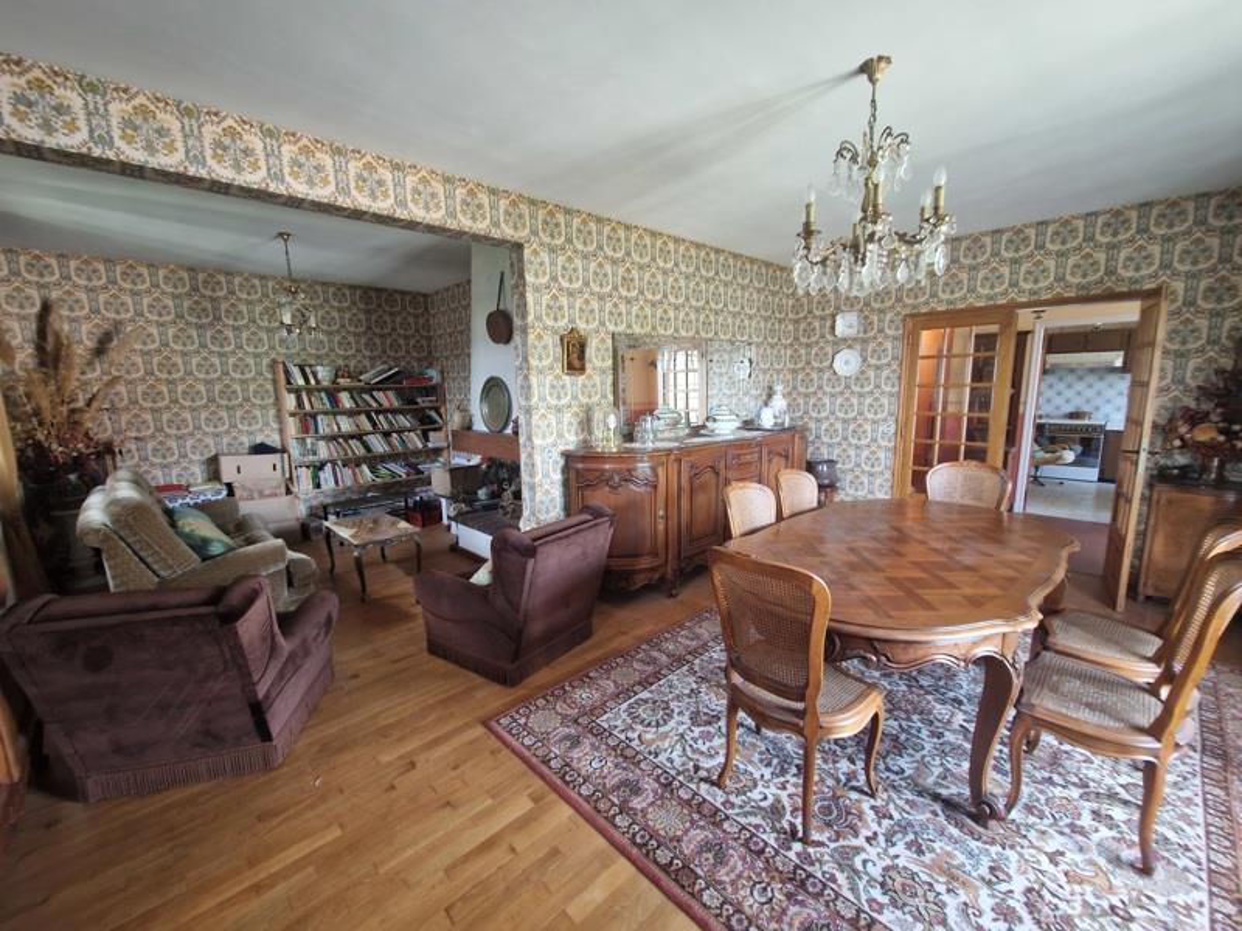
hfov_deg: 106.2
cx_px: 621
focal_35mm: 13
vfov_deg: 89.9
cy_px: 466
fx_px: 466
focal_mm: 2.2
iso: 500
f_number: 2.2
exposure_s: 1/33
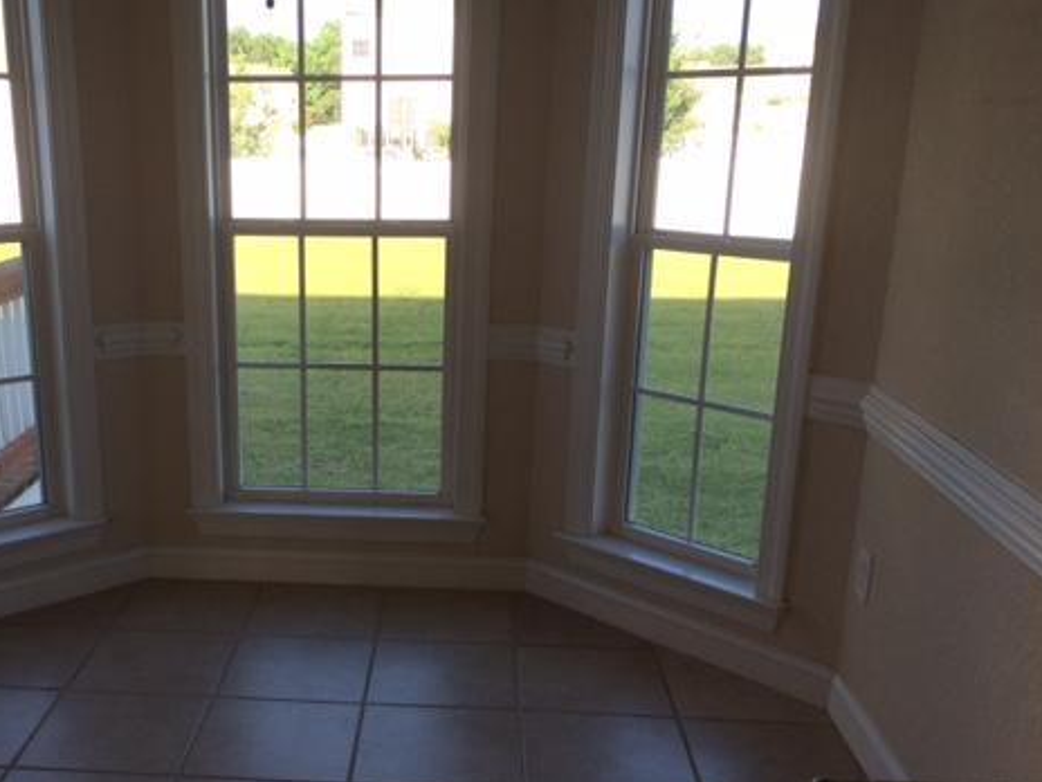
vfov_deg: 35.8
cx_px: 346
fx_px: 1204
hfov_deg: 46.1
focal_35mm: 40
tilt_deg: -18.0
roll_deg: -0.6
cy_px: 485
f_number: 2.2
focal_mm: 4.15
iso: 32
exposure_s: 1/177
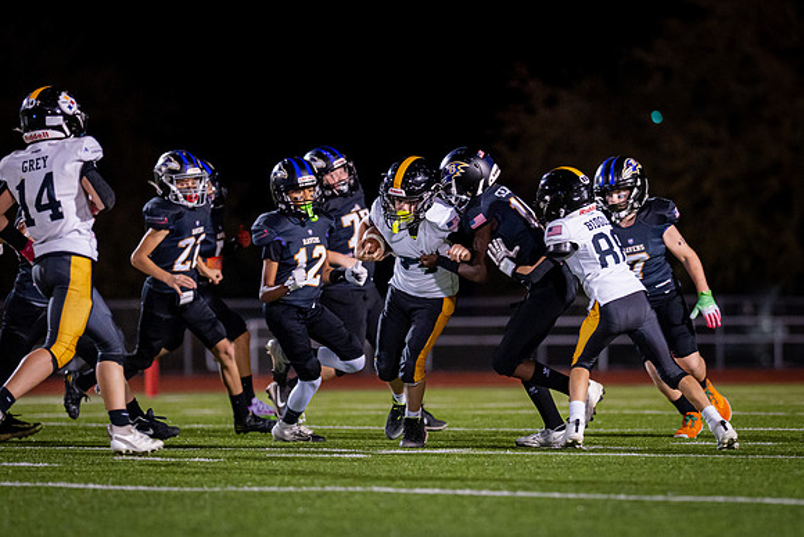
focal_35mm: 271
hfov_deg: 7.6
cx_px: 482
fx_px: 6046
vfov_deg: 5.1
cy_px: 256
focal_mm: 135
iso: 1000
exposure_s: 1/1000
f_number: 1.8
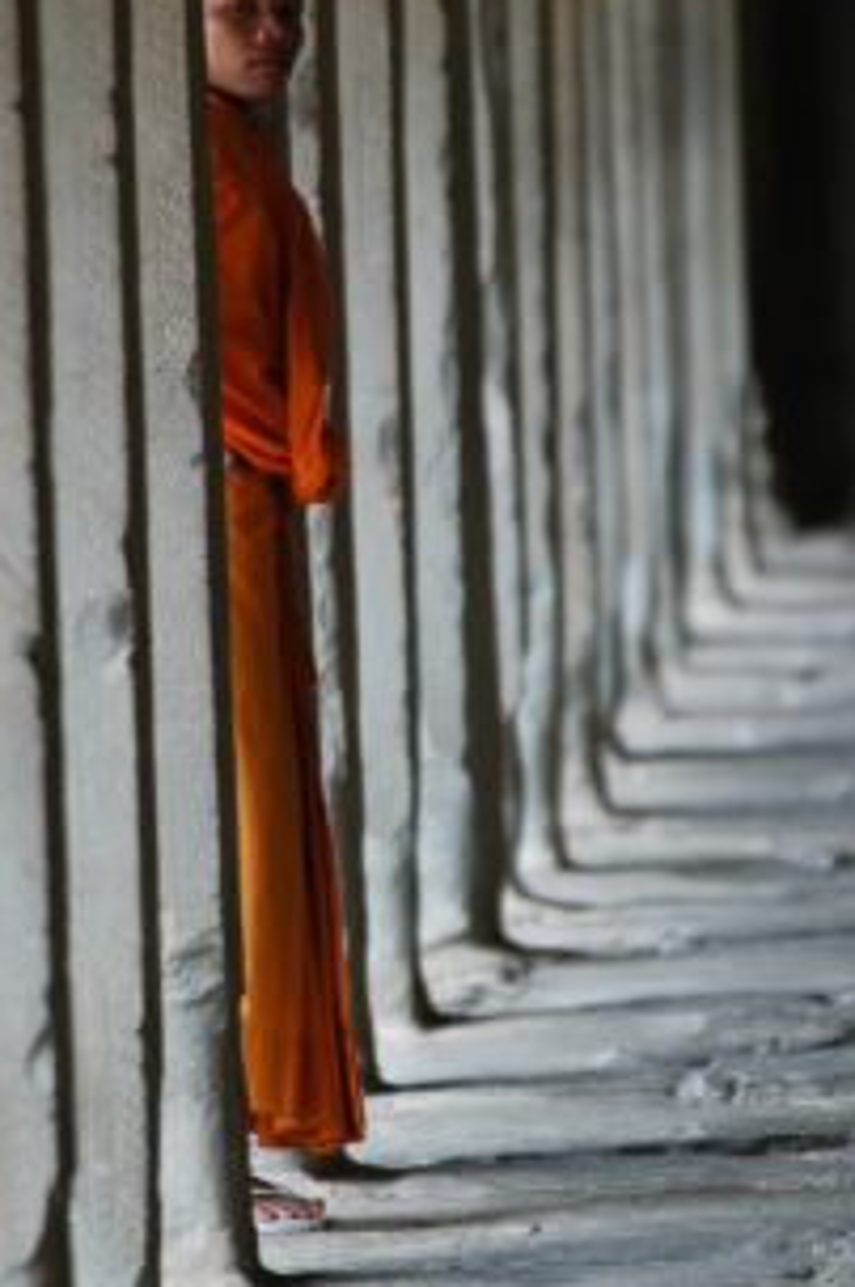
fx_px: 28170
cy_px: 588
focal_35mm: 789
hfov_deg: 1.7
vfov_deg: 2.6
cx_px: 345
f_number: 5.6
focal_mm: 400
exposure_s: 1/125
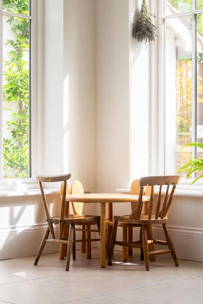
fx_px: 718
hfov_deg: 16.1
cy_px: 152
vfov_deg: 23.9
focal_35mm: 85
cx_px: 102
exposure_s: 1/320
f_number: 8
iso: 320
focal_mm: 85
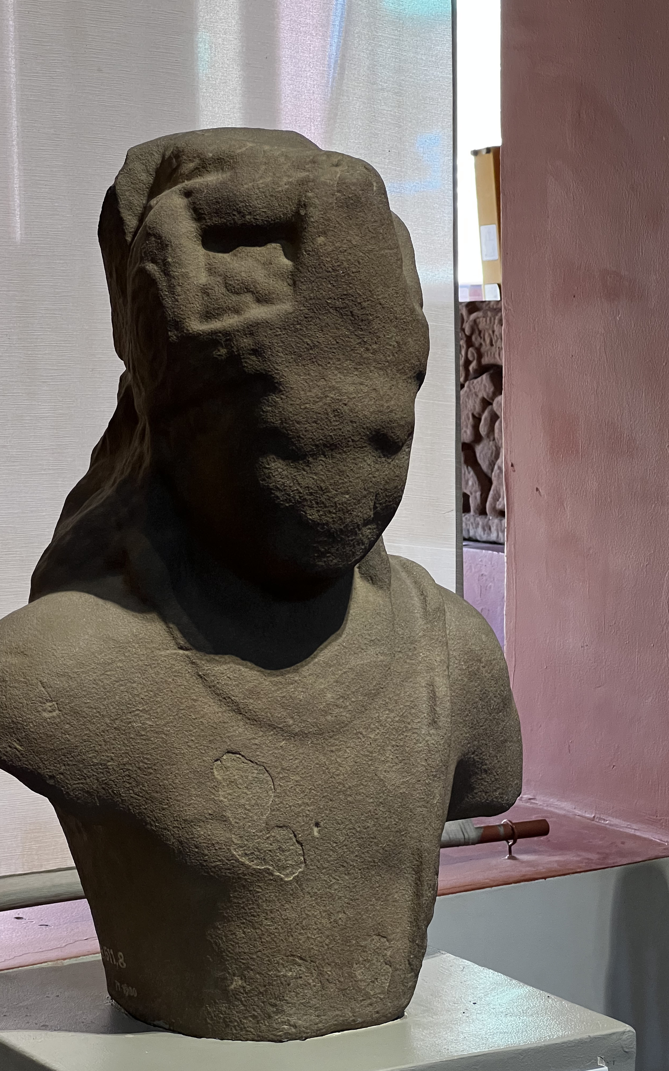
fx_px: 2392
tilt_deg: -5.2
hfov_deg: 15.9
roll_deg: +0.9
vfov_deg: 25.2
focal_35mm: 82
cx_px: 282
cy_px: 534
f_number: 2.8
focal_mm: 9
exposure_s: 1/81
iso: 250
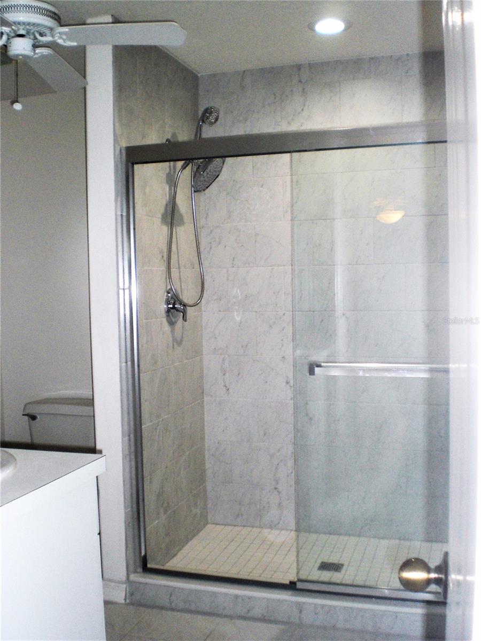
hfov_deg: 37.7
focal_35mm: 38
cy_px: 320
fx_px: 704
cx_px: 240
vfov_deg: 49.0
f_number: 3.1
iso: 200
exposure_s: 1/60
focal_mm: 6.3
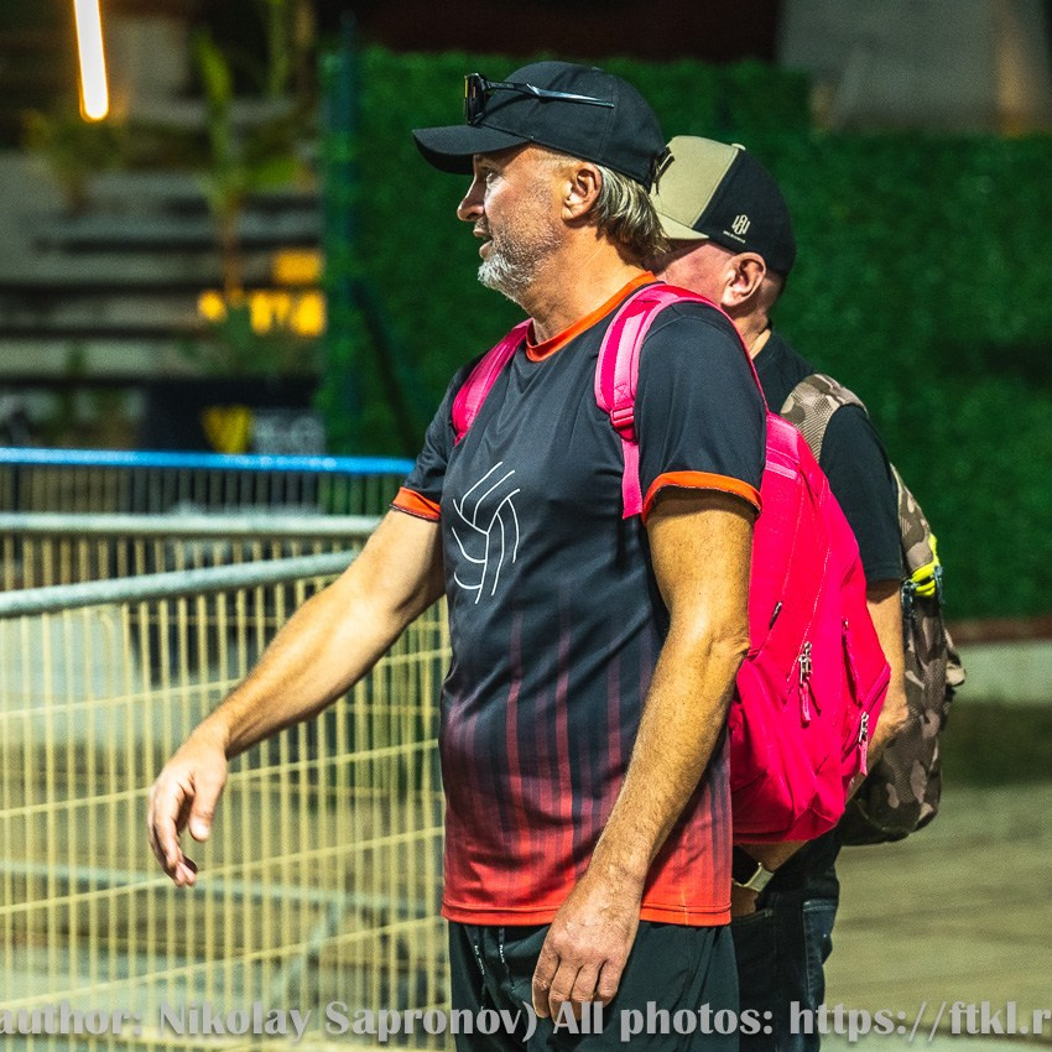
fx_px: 6911
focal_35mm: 201
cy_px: 527
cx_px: 436
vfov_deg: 8.7
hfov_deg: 8.7
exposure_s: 1/400
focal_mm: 105
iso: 1600
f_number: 3.5
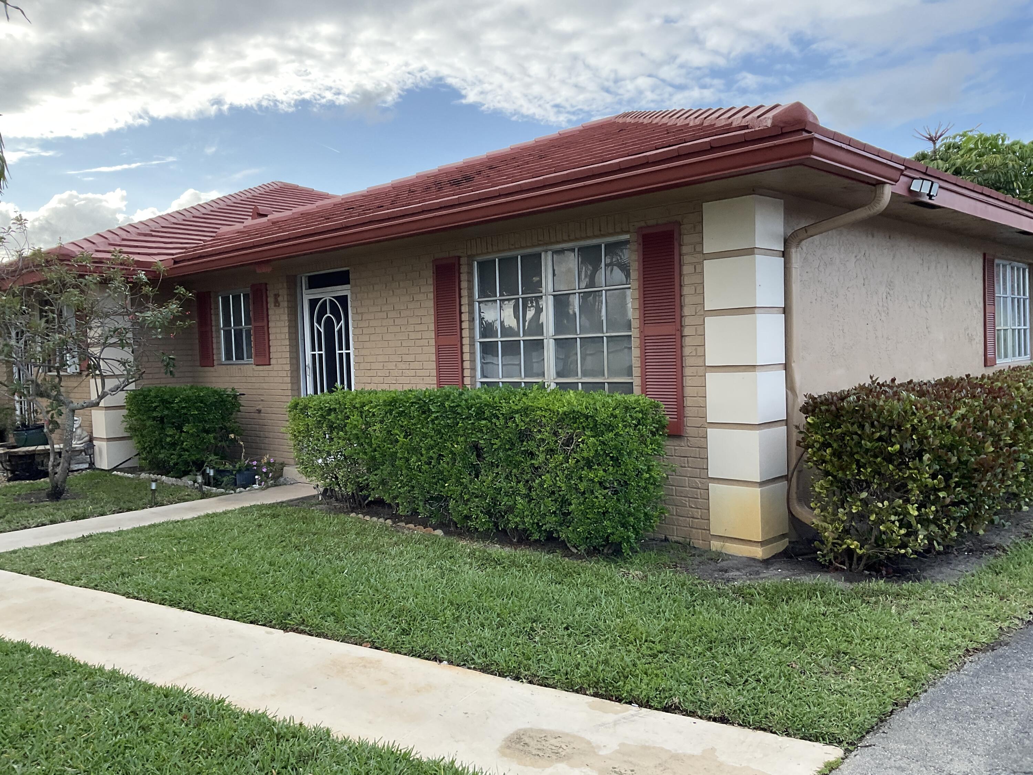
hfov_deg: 61.7
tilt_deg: -1.9
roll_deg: +2.4
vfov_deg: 48.2
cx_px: 516
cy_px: 388
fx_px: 865
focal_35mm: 29
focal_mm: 3
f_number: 1.8
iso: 16
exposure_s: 1/386
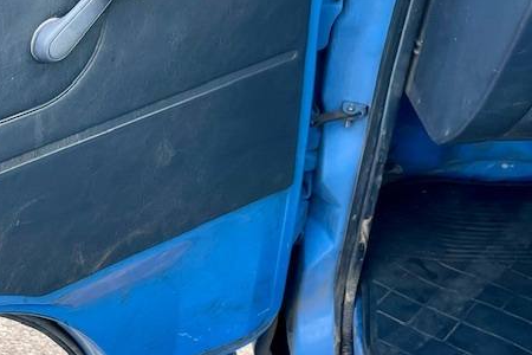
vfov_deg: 18.4
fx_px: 1093
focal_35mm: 74
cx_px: -17
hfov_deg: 25.8
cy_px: 222
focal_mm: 5.1
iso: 50
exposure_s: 1/121
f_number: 1.6
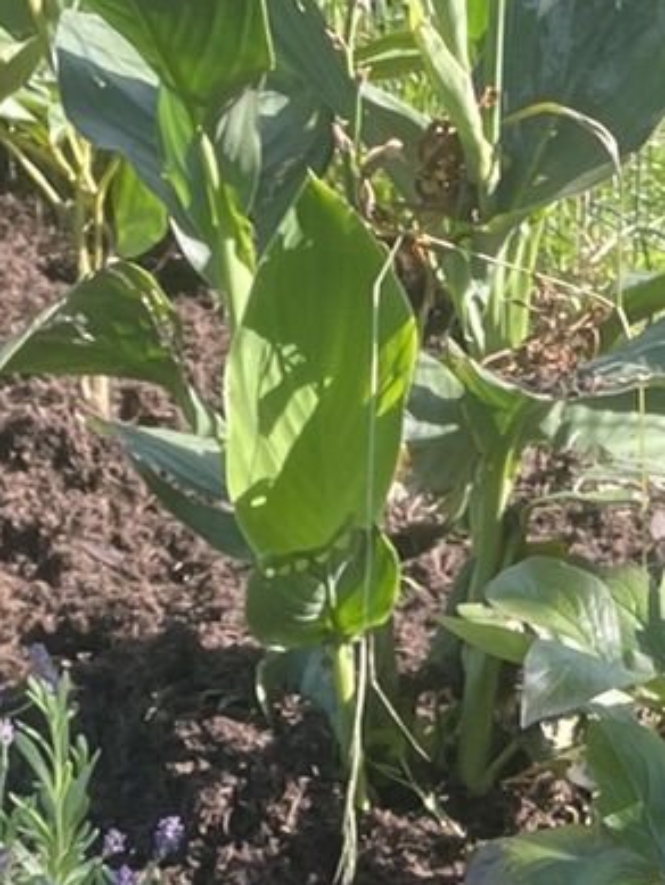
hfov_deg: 10.8
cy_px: 1417
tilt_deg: -38.1
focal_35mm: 137
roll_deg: -0.7
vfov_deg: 13.4
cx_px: 613
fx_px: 3507
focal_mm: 4.2
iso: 32
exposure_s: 1/238
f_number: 1.6
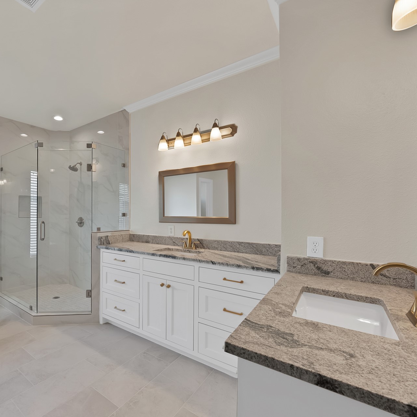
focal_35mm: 16
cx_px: 143
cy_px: 212
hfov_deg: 84.7
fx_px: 218
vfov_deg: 87.4
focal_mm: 12
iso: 640
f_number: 9
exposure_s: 1/20
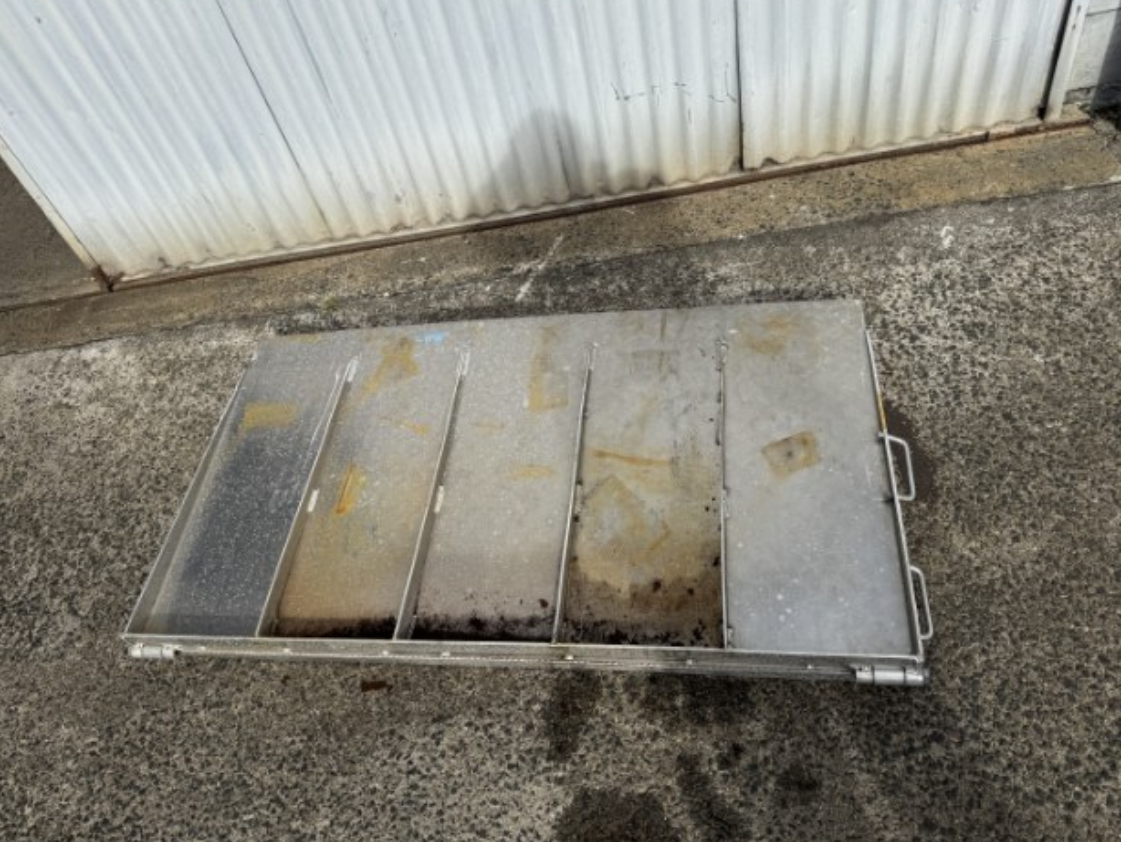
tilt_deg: -45.7
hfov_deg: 69.4
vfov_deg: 54.9
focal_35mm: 25
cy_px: 413
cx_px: 551
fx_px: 810
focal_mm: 6.76
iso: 80
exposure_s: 1/5814
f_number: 1.78
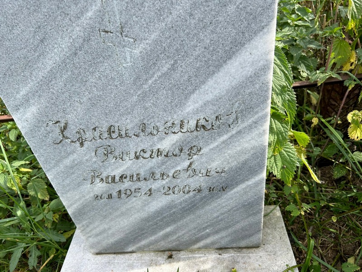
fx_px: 272
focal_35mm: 26
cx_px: 181
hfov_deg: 67.3
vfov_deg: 53.1
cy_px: 136
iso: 50
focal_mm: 5.7
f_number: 1.5
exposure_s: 1/1183
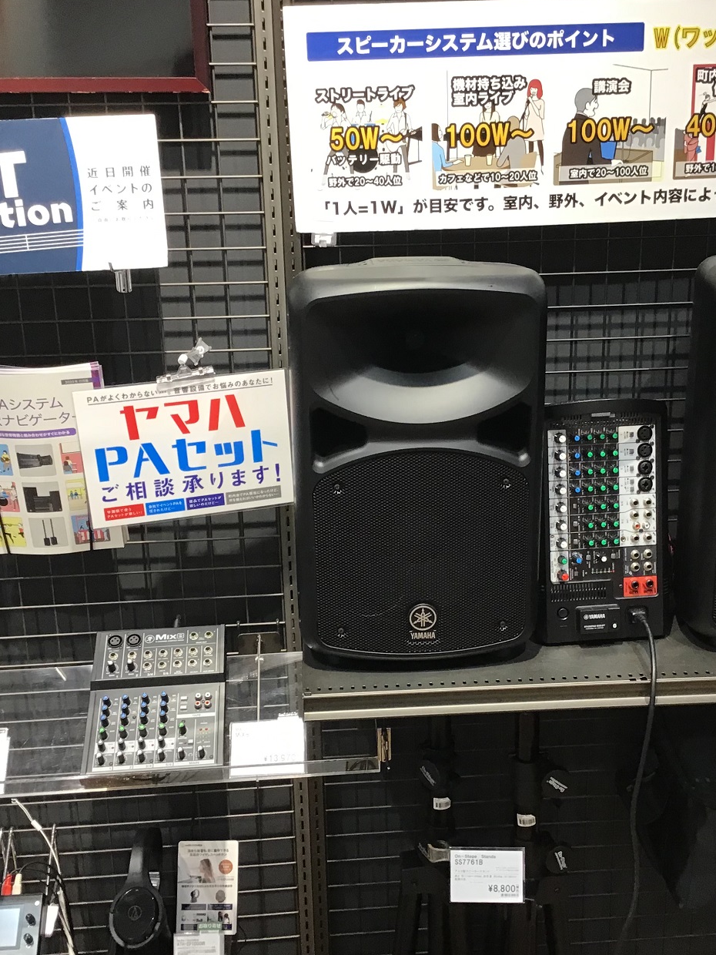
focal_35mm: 42
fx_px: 1158
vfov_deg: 44.8
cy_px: 480
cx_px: 394
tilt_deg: -17.2
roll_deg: +0.8
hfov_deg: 34.3
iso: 64
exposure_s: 1/30
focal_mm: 3.3
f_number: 2.4
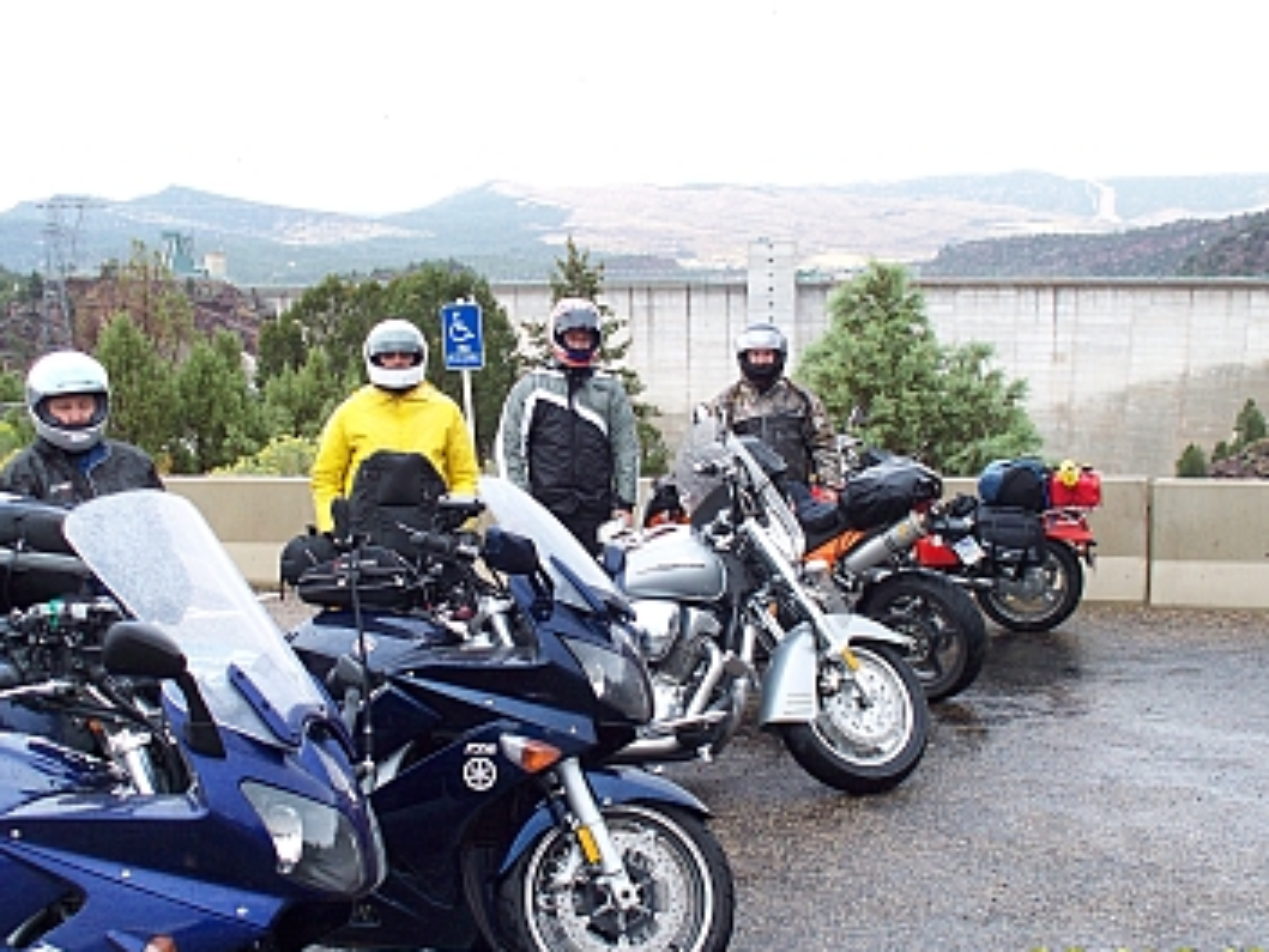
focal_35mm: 51
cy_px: 472
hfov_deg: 37.5
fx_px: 1870
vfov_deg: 28.6
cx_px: 582
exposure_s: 1/60
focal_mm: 7.54
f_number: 2.8
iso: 125
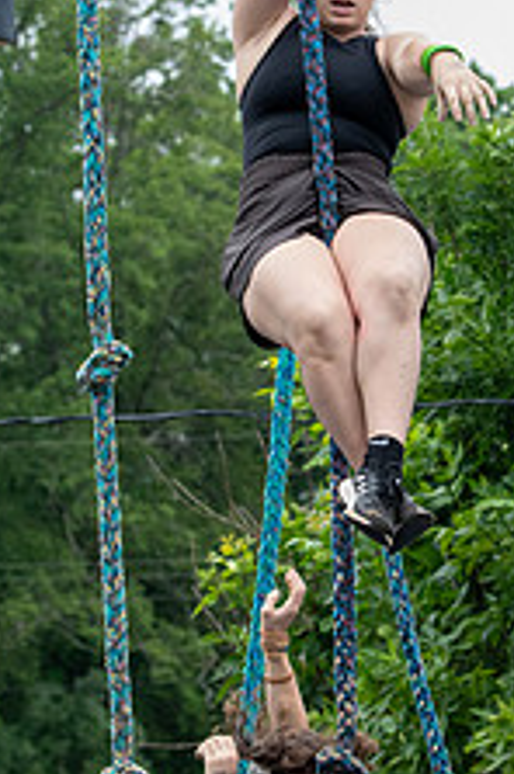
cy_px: 264
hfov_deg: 5.0
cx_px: 306
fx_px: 5865
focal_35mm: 273
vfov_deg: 7.6
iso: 1250
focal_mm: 90
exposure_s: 1/800
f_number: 5.6
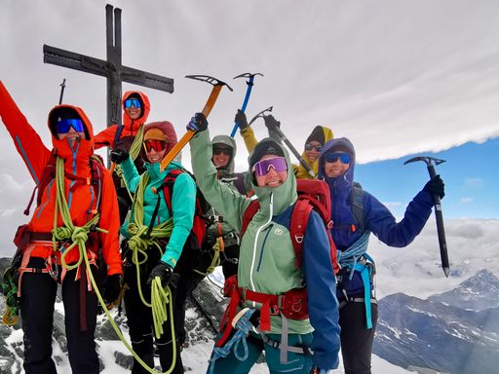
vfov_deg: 78.1
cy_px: 187
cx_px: 250
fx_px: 231
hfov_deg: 94.5
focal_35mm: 16
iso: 50
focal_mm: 2.35
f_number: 2.2
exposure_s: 1/870
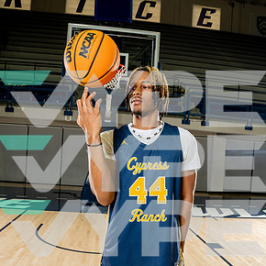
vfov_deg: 49.3
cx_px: 133
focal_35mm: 33
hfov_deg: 49.7
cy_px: 164
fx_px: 287
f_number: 7.1
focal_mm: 25
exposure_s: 1/250
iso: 640
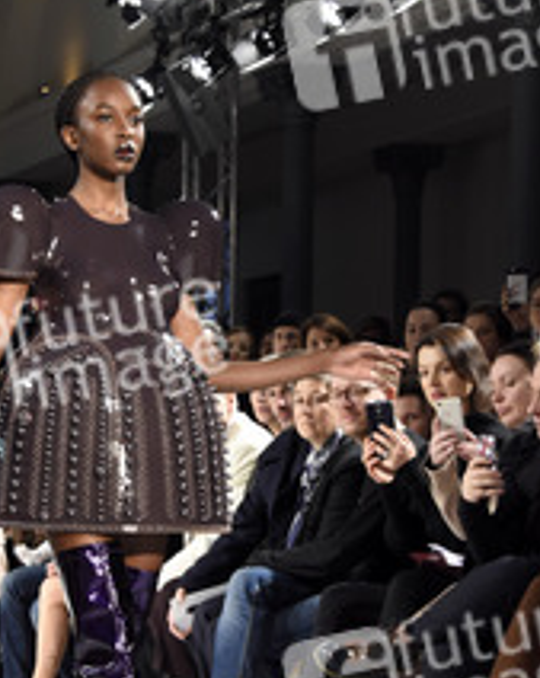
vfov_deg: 15.5
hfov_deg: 12.4
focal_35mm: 124
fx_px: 2483
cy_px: 515
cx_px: 157
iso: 3200
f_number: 5.6
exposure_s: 1/160
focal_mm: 70
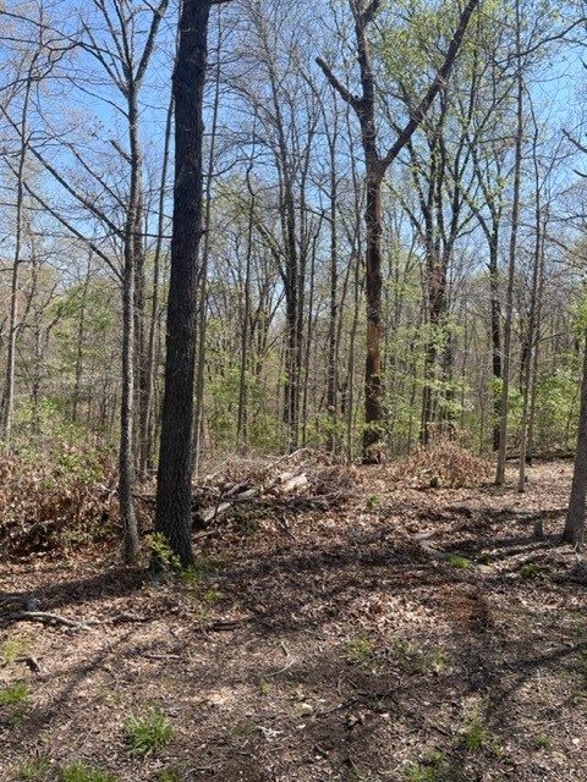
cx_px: 294
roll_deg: -3.7
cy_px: 391
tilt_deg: -1.0
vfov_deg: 67.3
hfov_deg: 53.1
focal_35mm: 26
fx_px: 588
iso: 32
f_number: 1.6
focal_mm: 5.1
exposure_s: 1/1513
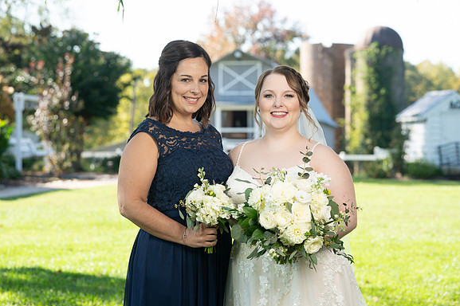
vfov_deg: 12.2
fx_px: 1430
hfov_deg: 18.3
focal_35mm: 112
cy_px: 147
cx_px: 245
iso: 200
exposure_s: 1/200
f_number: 5.6
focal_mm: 102
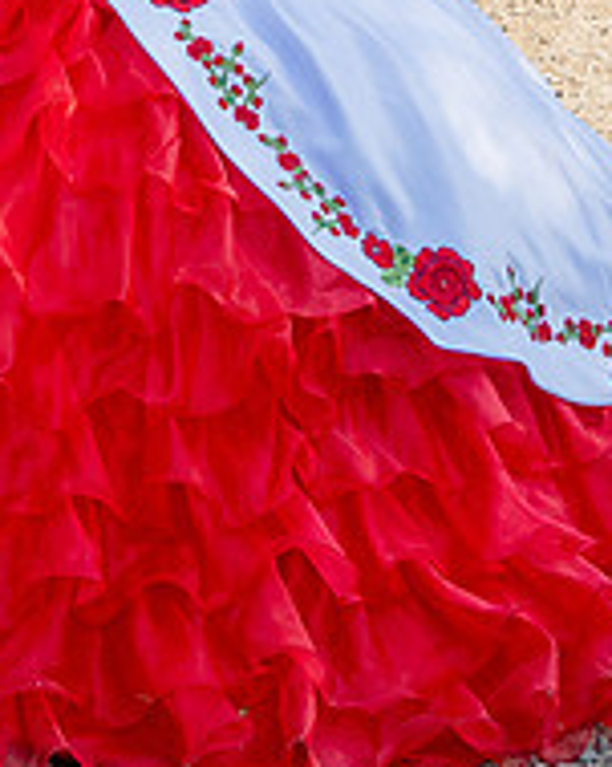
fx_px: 3965
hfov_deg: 8.8
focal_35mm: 175
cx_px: 124
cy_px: -286
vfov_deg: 10.7
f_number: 11
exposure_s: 1/200
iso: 250
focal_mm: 44
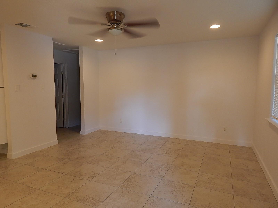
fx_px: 185
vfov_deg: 58.9
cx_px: 139
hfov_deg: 73.9
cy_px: 104
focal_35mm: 23
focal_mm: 4
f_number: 3
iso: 125
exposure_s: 1/30
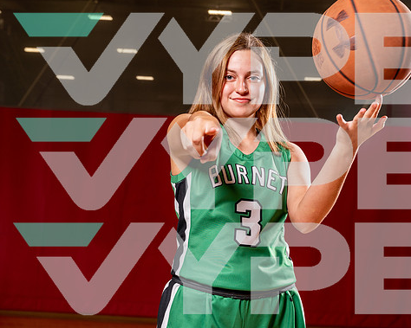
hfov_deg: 34.7
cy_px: 164
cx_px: 237
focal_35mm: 54
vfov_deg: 28.1
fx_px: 657
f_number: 6.3
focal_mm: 47
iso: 100
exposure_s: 1/125
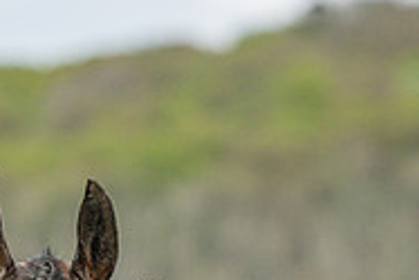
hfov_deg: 2.2
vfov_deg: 1.5
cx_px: 245
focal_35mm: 922
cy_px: 452
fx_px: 10739
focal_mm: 170
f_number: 4
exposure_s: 1/1600
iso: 200
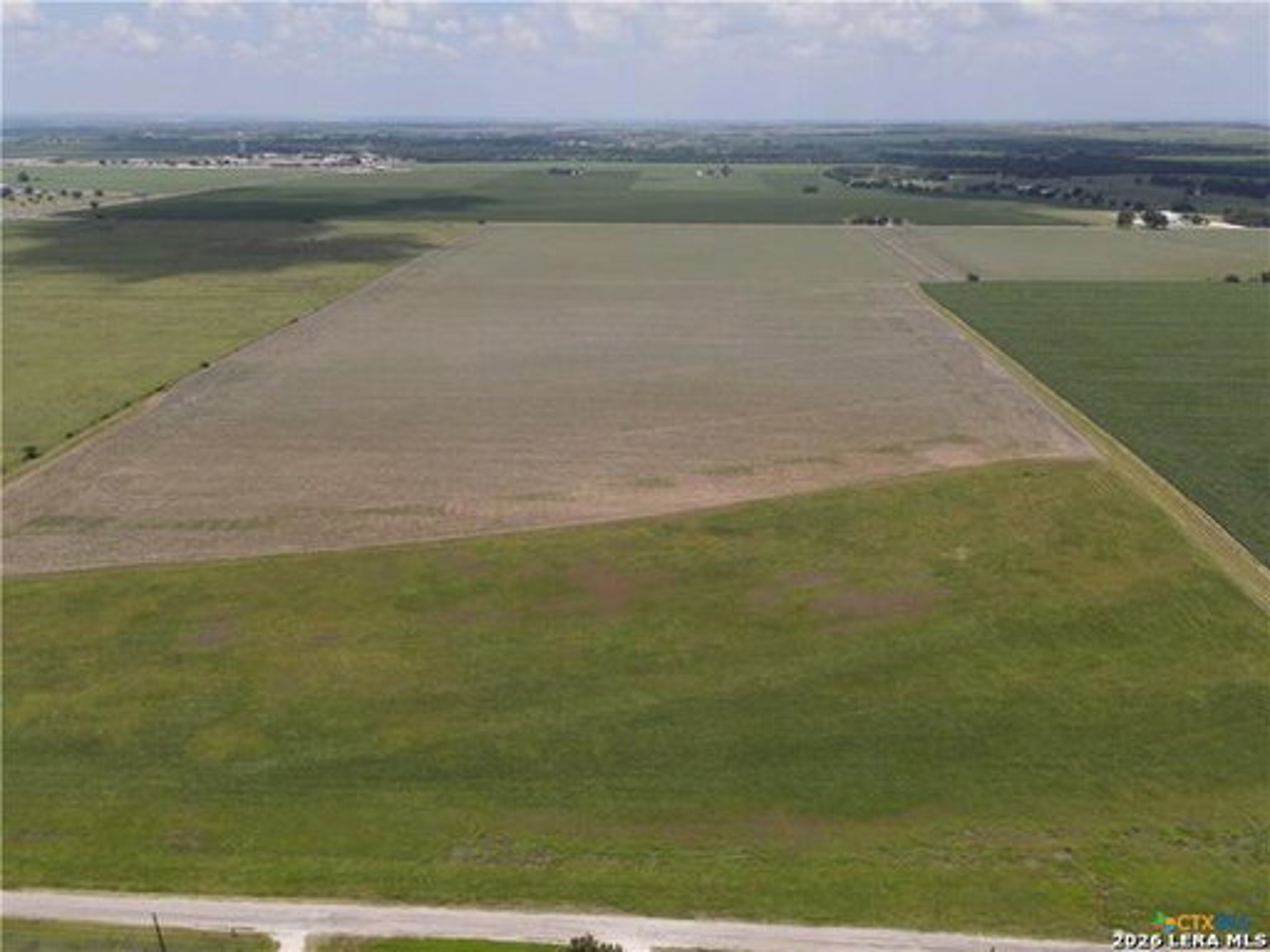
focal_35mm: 24
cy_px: 476
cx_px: 635
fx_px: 881
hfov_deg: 71.6
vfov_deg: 56.8
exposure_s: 1/800
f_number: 2.8
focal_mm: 4.5
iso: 100
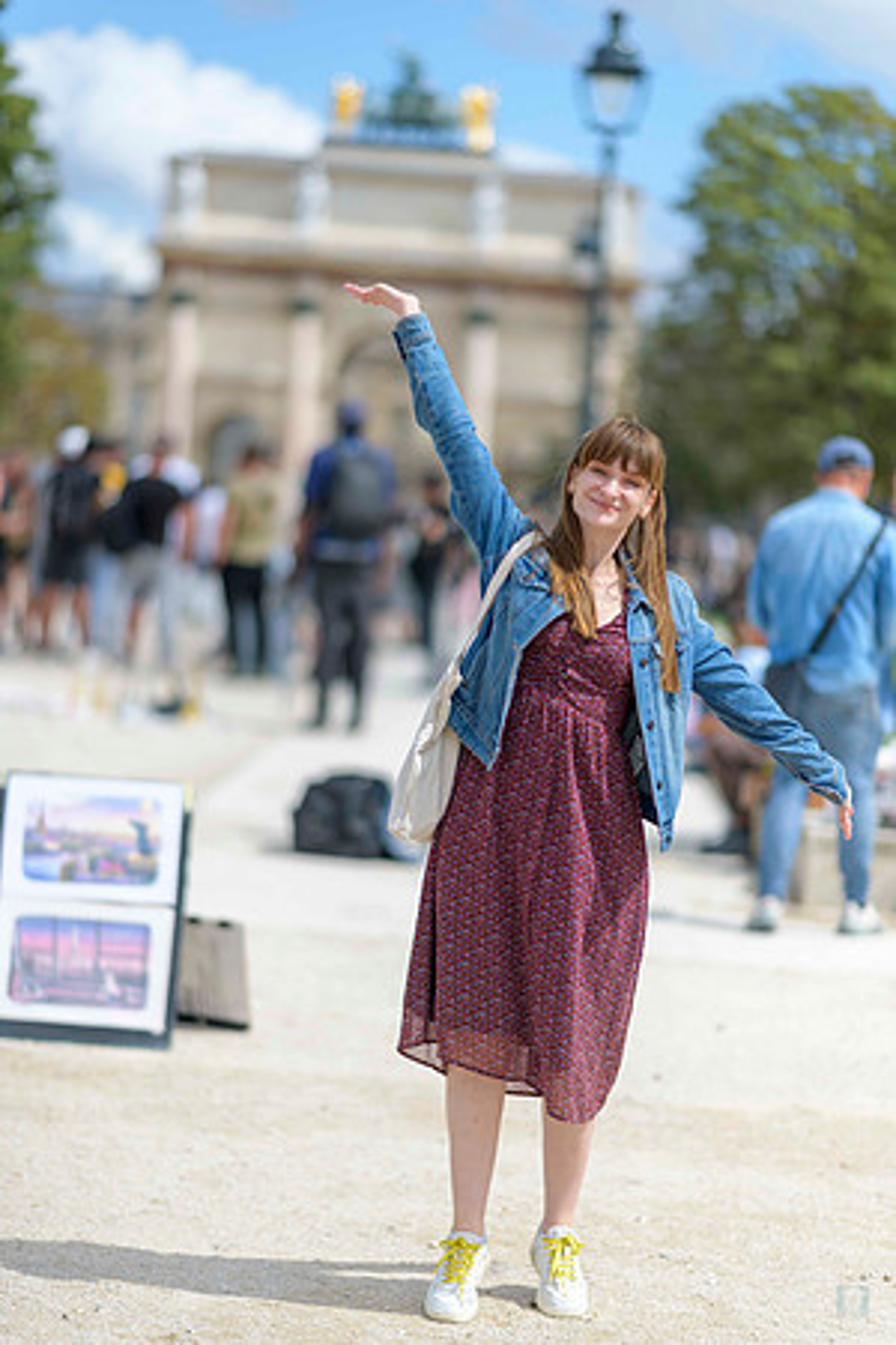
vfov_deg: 19.5
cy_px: 672
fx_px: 3920
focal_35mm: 105
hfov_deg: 13.0
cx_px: 448
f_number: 1.4
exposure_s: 1/8000
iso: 64
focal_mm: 105
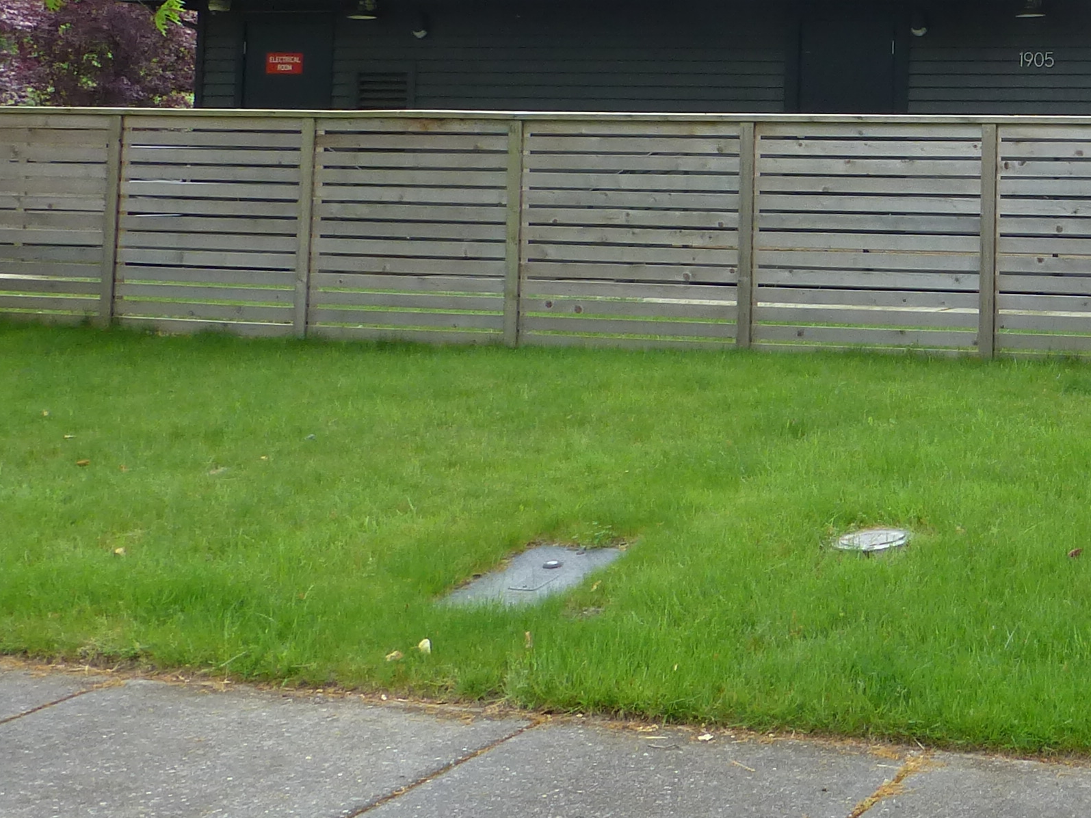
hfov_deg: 28.1
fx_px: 2048
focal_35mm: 65
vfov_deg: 21.9
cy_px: 25
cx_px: 1084
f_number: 4
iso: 100
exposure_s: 1/160
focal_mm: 4.3
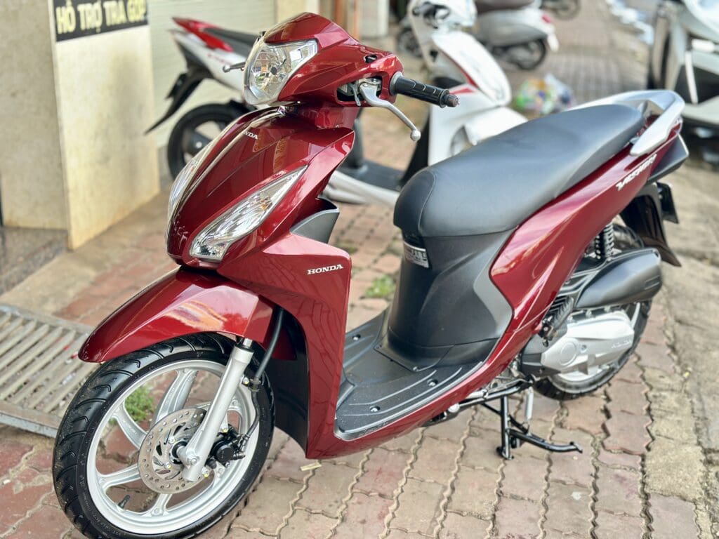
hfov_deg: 39.7
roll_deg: -0.3
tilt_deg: -16.5
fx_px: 997
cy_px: 270
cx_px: 360
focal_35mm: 48
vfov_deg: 30.3
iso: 80
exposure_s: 1/203
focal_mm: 6.86
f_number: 1.78
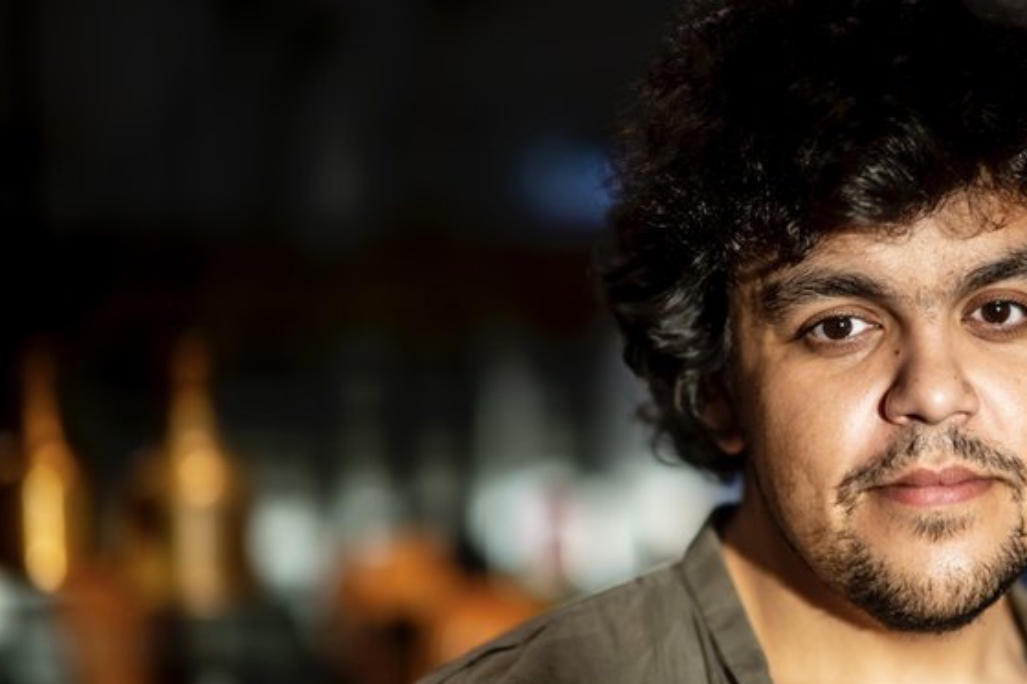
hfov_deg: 21.9
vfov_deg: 15.0
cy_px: 417
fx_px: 2595
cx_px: 911
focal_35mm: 91
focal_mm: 50
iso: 125
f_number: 1.2
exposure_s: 1/850
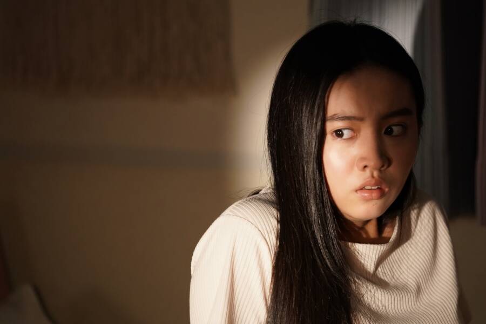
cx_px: 243
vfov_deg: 6.9
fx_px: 2700
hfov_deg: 10.3
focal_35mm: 200
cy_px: 162
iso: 3200
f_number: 3.2
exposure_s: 1/500
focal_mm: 200
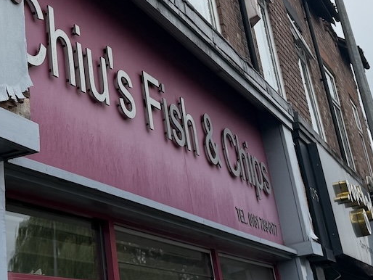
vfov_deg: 20.1
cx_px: 134
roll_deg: +7.1
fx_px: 755
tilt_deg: +27.4
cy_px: -31
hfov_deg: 27.6
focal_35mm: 70
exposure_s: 1/3759
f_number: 1.78
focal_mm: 6.76
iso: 80
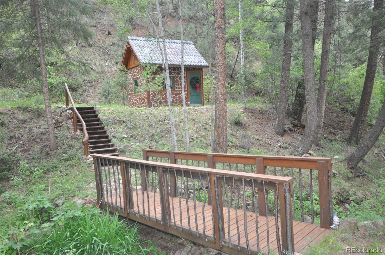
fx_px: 320
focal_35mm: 30
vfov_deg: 43.5
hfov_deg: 62.0
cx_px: 192
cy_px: 128
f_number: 5.6
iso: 800
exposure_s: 1/60
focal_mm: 20
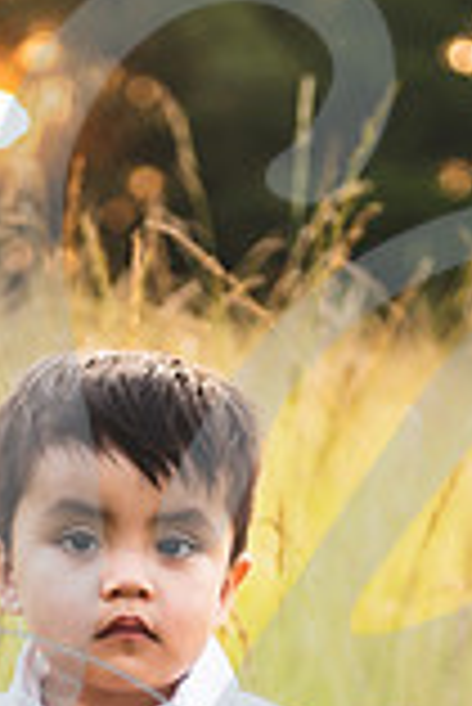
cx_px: 126
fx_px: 3375
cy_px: 697
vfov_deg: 11.8
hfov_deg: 8.0
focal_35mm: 172
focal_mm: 60
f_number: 2.8
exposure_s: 1/160
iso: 100
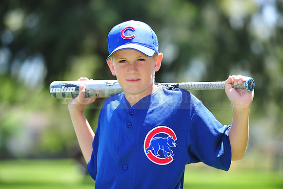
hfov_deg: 10.3
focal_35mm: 200
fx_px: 1571
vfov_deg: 6.9
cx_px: 142
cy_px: 94
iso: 200
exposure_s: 1/400
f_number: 4.5
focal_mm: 200
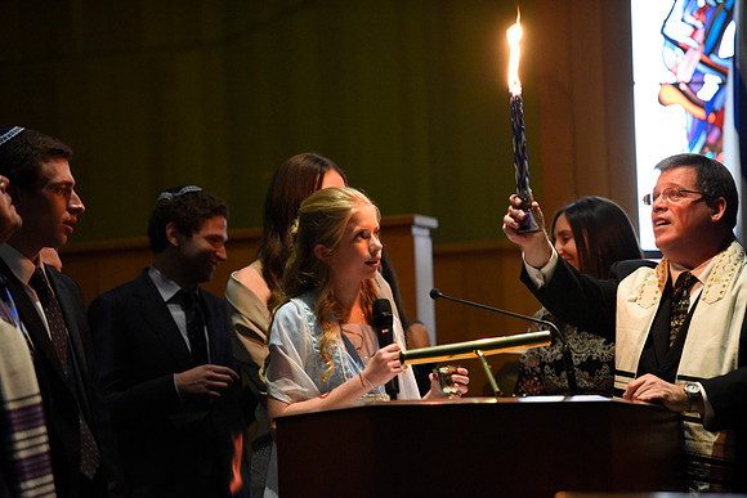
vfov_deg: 8.3
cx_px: 374
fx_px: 3424
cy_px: 249
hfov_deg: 12.4
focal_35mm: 165
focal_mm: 165
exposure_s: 1/40
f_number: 2.8
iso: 6400
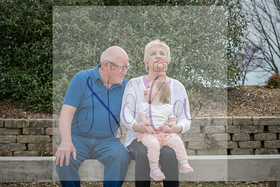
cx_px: 140
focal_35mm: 86
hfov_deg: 23.6
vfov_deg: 15.9
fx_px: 669
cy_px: 94
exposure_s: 1/640
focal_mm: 86
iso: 400
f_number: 9
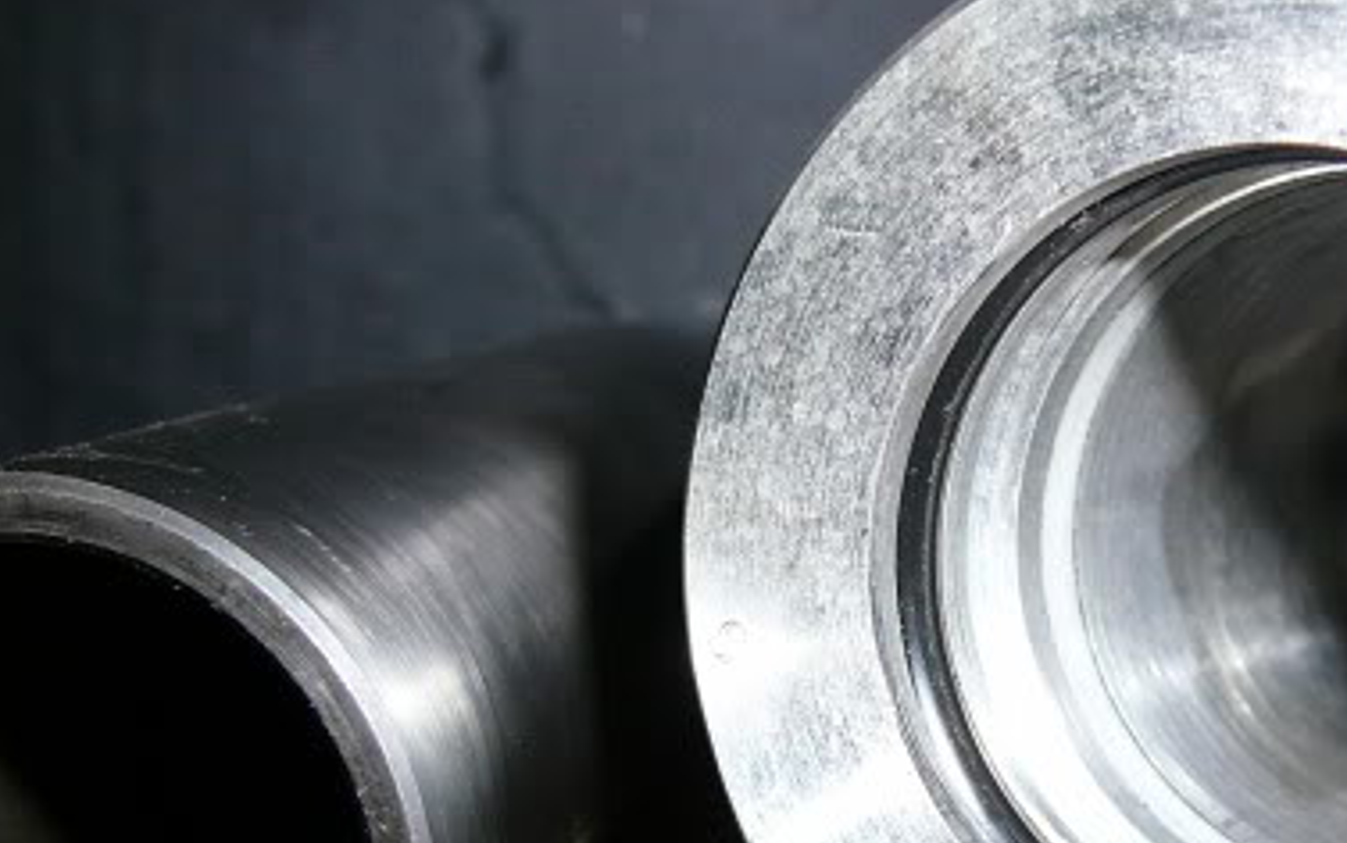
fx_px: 2314
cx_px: 879
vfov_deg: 20.4
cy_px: 672
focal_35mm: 63
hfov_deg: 32.2
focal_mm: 5.2
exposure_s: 1/30
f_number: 2.8
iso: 80
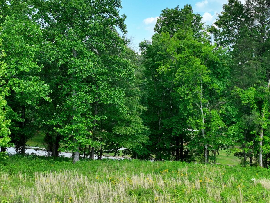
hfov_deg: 32.0
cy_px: 112
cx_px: 174
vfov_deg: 24.4
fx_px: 468
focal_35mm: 60
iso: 200
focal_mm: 12.29
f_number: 2.8
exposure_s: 1/1600
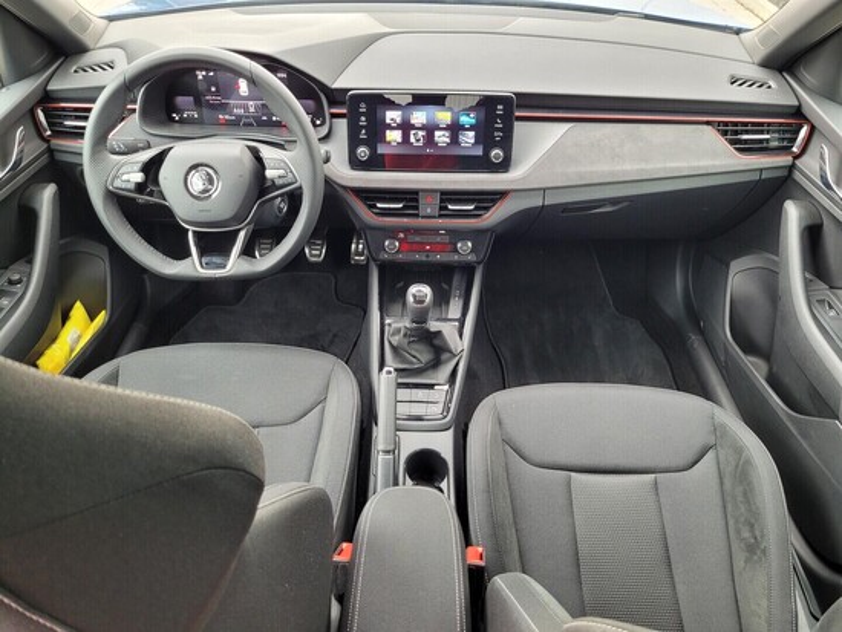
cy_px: 316
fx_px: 633
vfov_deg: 53.1
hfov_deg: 67.3
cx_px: 421
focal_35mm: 26
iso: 160
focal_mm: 5.4
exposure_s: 1/50
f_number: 1.8
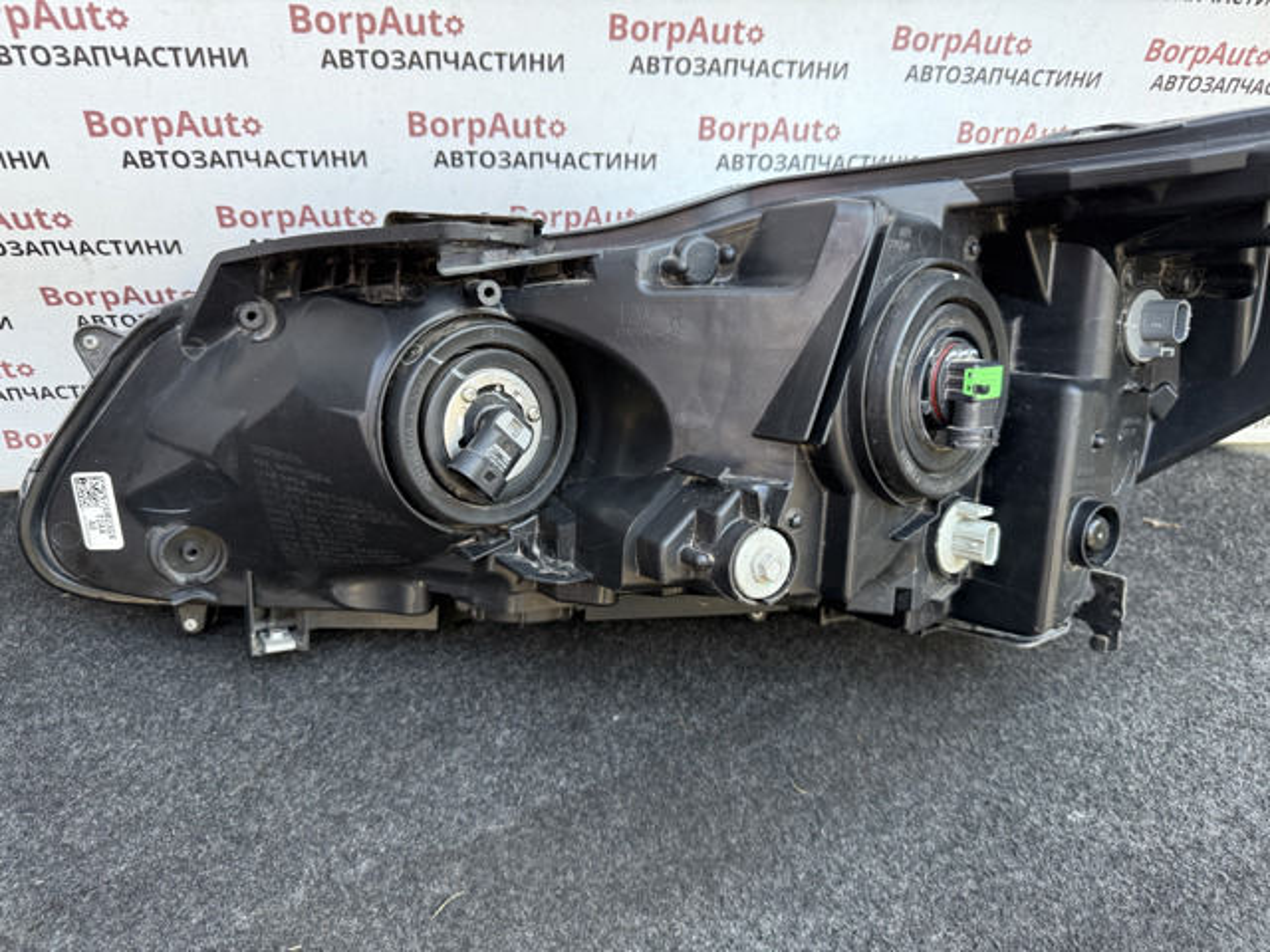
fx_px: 881
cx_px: 635
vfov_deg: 56.8
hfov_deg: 71.6
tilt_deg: -41.8
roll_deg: -3.4
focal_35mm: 24
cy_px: 476
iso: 160
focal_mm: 6.76
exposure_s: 1/197
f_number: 1.78
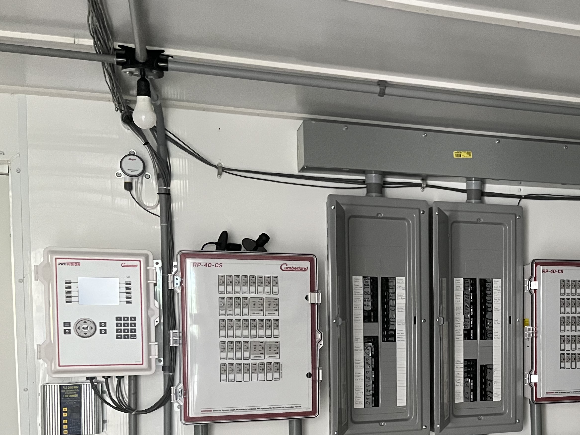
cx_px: 490
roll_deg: +1.4
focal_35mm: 45
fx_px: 754
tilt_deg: -3.3
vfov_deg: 31.3
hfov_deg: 39.8
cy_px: 353
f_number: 1.6
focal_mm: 5.1
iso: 500
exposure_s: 1/54
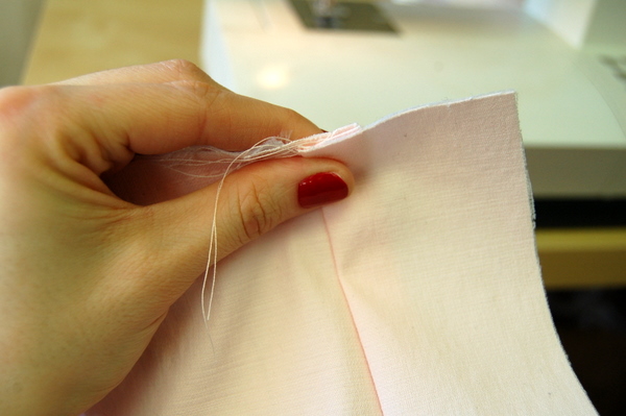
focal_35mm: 46
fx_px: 808
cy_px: 208
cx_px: 313
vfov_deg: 28.9
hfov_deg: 42.4
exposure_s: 1/125
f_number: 5.6
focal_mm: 31
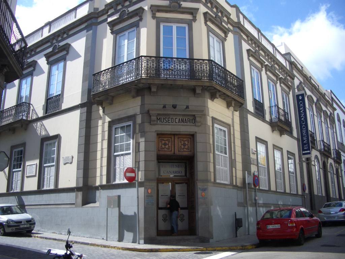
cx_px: 172
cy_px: 130
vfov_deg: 40.7
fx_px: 349
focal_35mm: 35
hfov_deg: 52.6
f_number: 2.6
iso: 50
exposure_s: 1/800
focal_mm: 5.8
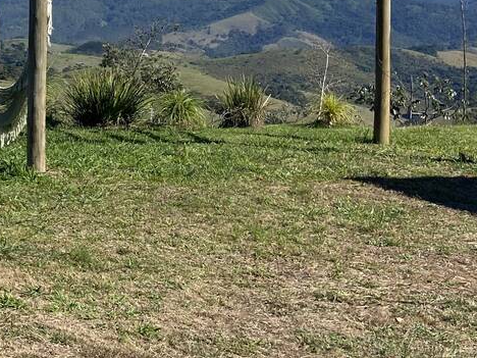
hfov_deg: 22.2
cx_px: -126
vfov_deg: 18.2
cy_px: 46
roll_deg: -1.1
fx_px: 1102
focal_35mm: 80
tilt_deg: -2.5
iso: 32
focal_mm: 4.25
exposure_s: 1/2358
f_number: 1.8
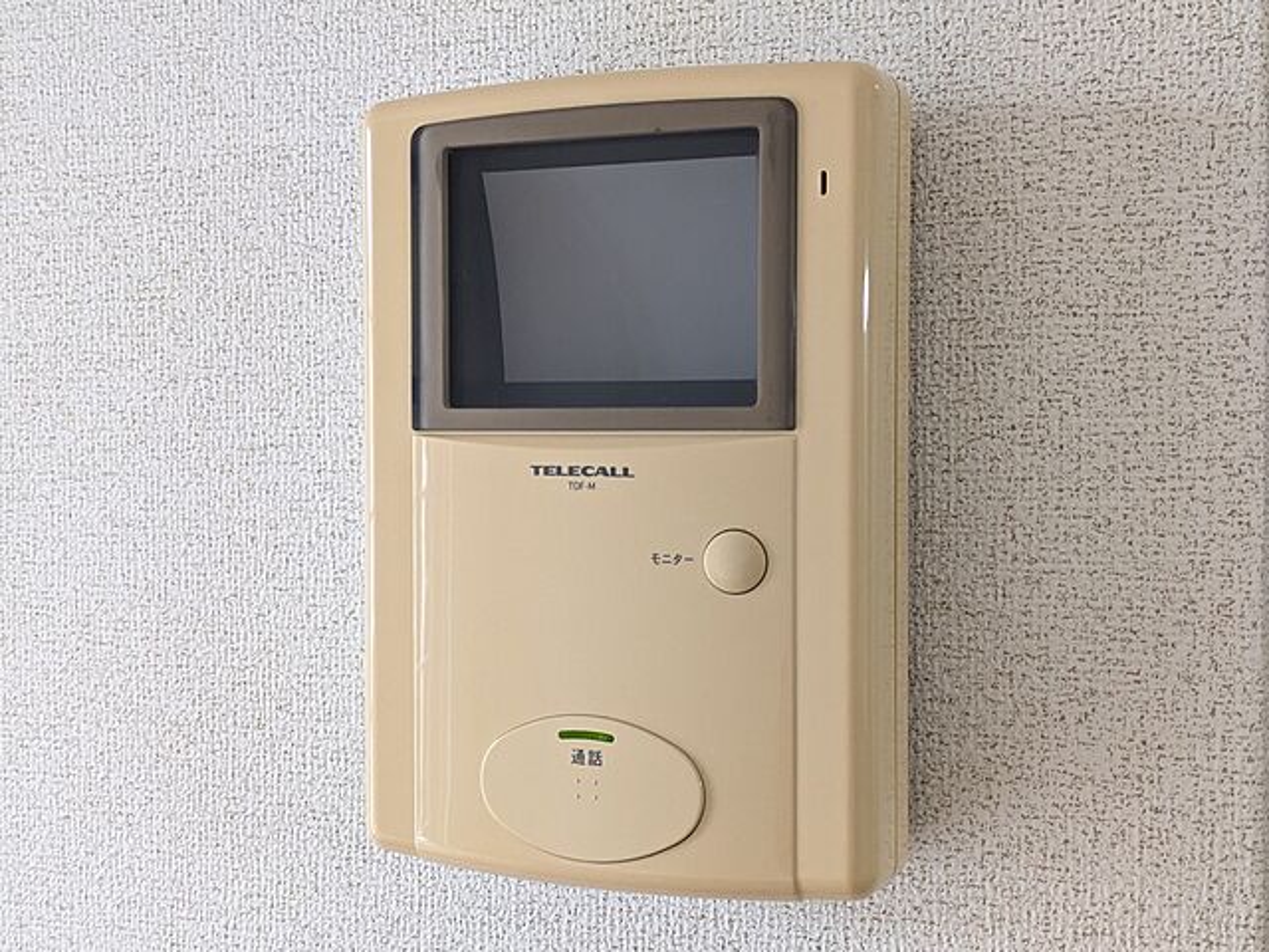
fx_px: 1870
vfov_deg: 28.6
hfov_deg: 37.5
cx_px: 634
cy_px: 476
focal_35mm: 51
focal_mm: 5.43
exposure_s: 1/60
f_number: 1.89
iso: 435
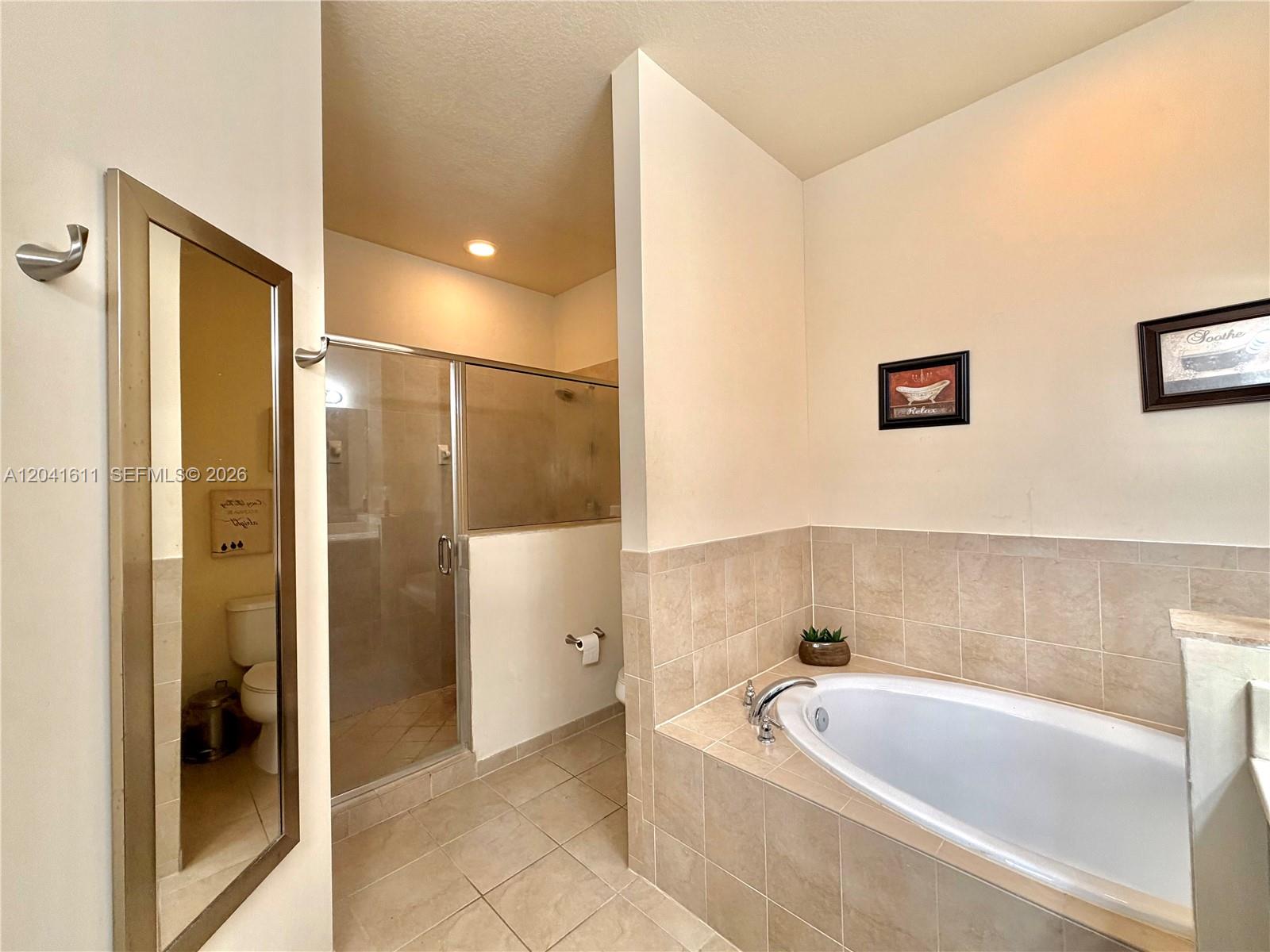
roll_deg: +2.0
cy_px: 476
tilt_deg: +0.5
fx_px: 514
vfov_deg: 85.7
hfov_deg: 102.1
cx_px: 635
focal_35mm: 14
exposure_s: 1/60
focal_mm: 2.22
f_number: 2.2
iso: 200
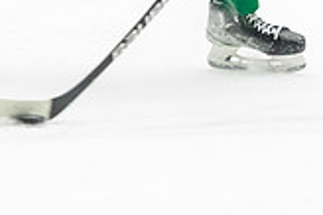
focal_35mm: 499
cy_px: -198
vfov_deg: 2.7
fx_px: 4473
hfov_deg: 4.1
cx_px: 140
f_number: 2.8
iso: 3200
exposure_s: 1/800
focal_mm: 102
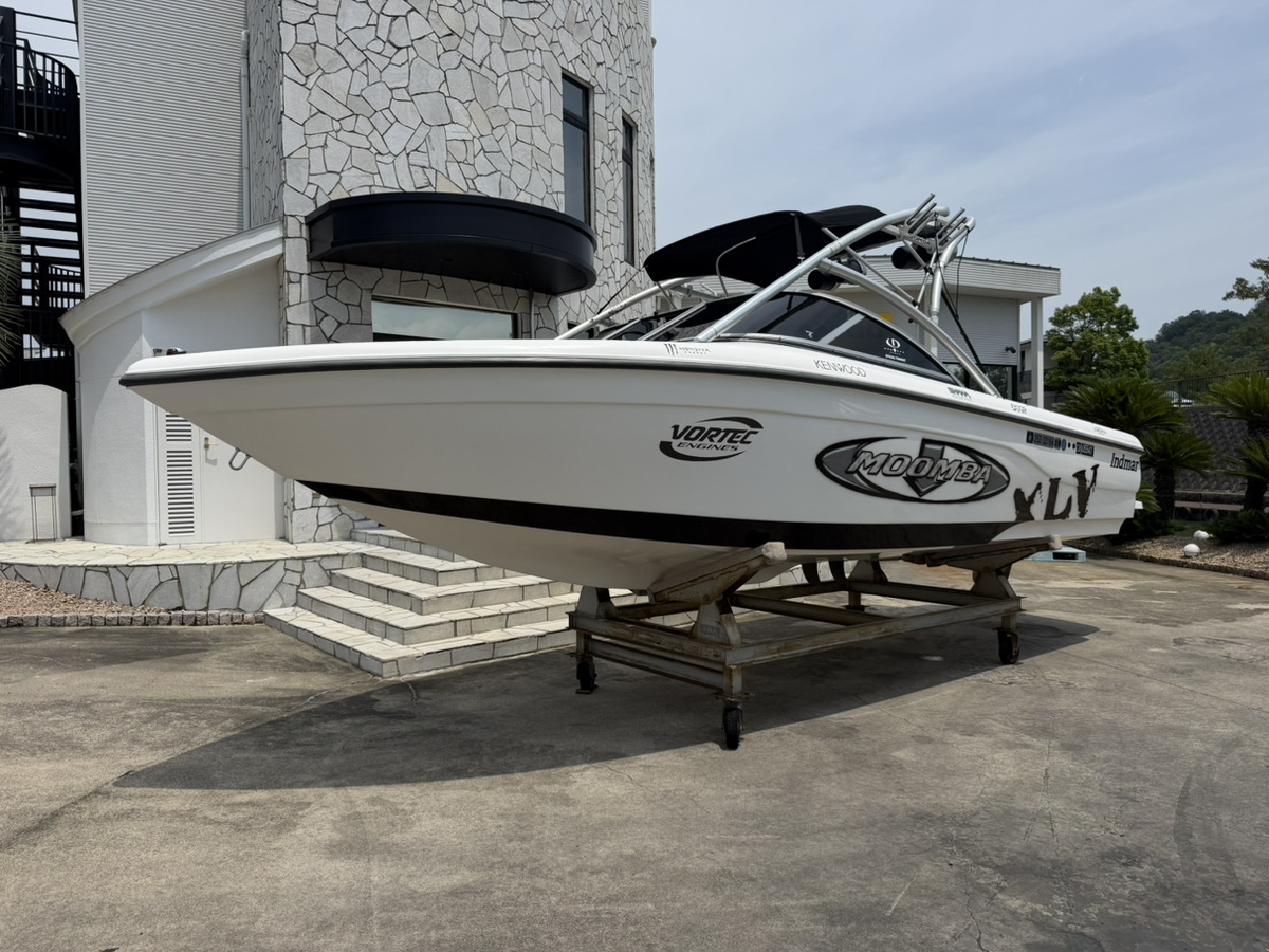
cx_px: 634
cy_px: 476
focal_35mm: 24
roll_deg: +0.8
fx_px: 880
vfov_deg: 56.8
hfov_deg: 71.6
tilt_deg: -1.9
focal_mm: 6.76
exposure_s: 1/9091
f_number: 1.78
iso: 80
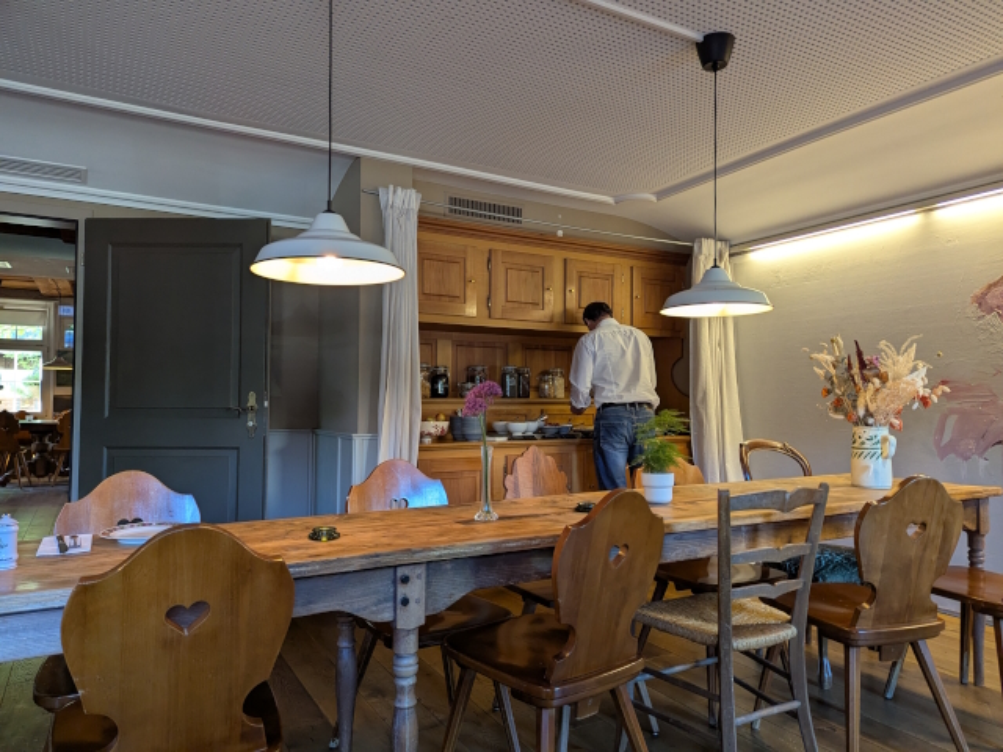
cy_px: 376
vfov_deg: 56.8
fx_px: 695
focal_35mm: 24
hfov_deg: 71.6
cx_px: 502
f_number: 1.85
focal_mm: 6.81
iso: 543
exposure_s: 1/120
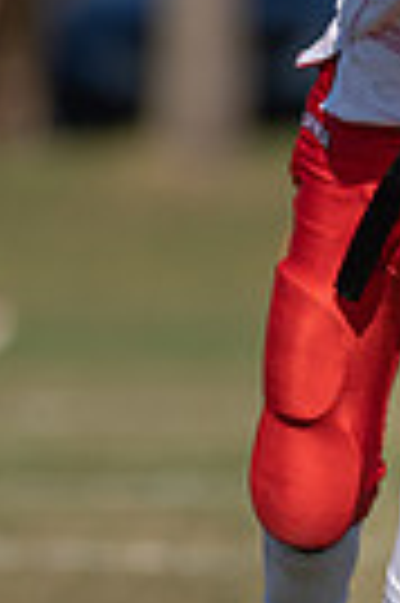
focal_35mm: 1230
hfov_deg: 1.1
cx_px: 408
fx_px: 20552
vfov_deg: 1.7
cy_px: 118
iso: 100
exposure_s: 1/4000
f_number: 2.8
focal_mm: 200
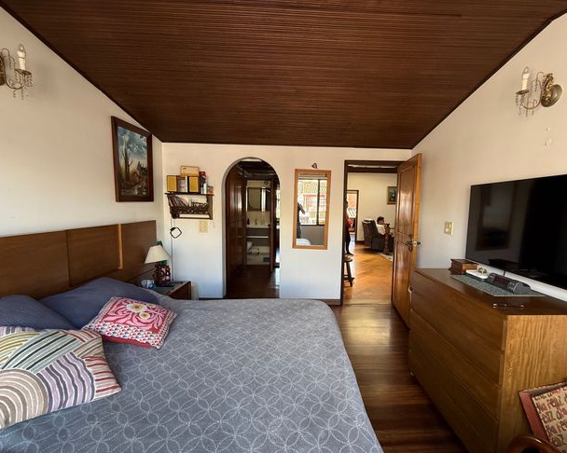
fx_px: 252
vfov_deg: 84.0
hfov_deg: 96.7
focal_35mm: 15
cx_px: 302
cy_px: 227
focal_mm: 2.22
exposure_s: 1/99
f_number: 2.2
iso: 125
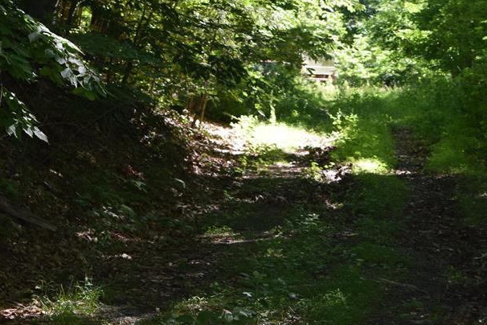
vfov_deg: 9.3
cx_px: 274
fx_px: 2001
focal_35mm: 148
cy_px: 70
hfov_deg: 13.9
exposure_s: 1/125
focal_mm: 55
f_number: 5.6
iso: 250
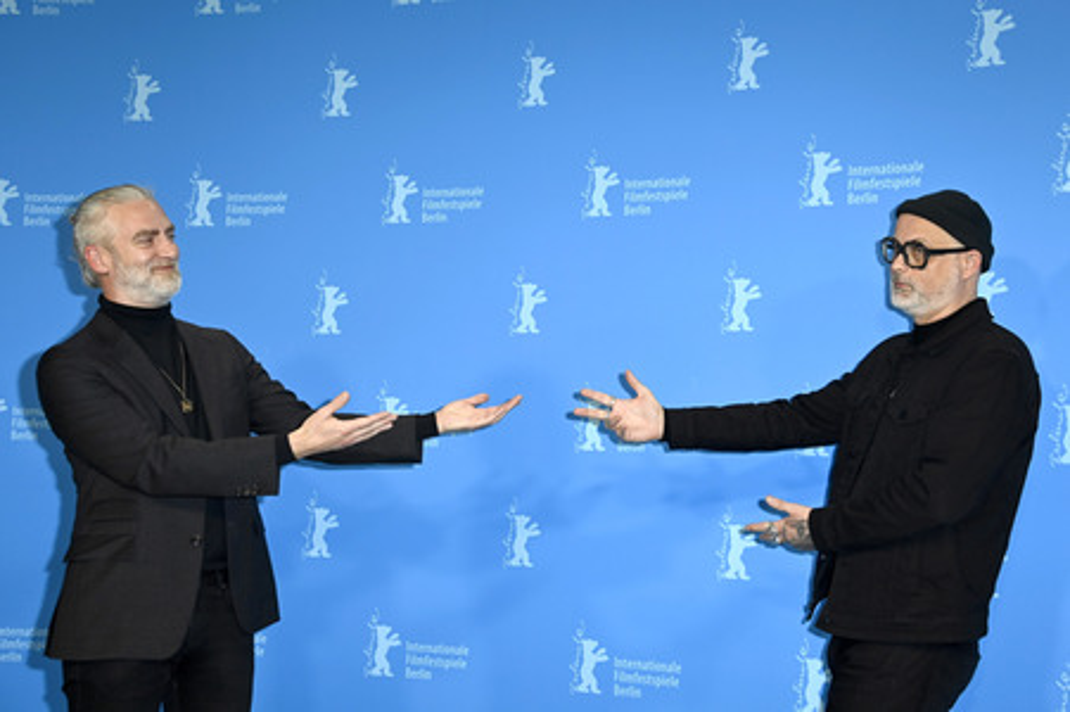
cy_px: 356
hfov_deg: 35.7
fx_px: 1663
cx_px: 535
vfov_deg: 24.2
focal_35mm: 56
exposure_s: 1/200
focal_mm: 56
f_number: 5
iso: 800
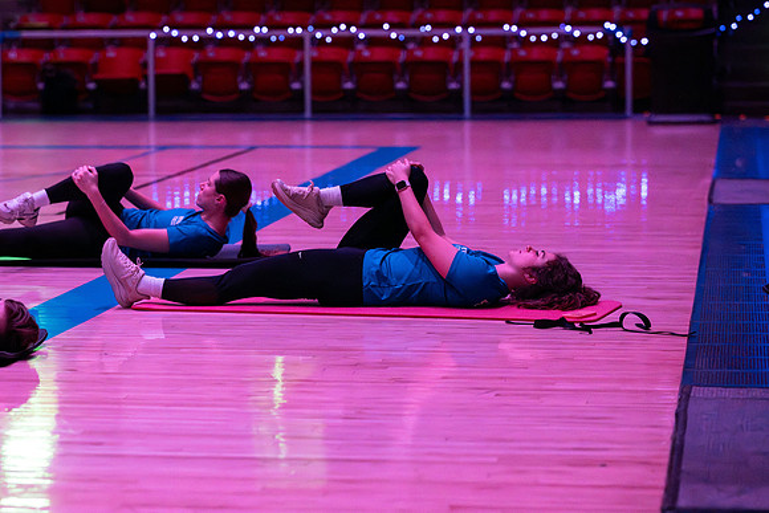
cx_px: 321
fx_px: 2655
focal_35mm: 124
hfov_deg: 16.5
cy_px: 214
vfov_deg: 11.0
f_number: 2.8
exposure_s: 1/1000
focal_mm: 105
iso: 12800
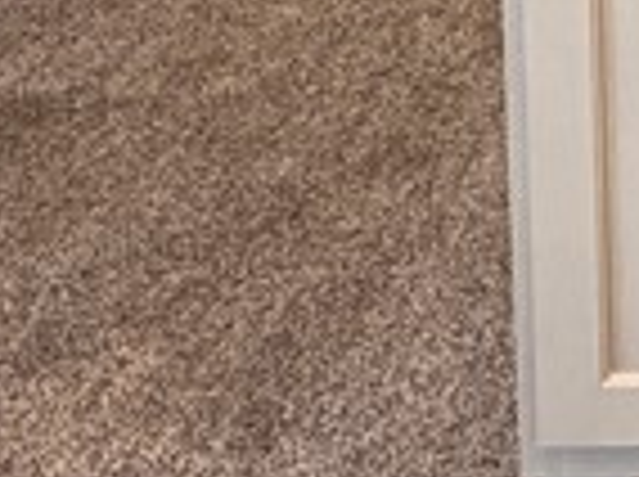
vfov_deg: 11.1
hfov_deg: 15.7
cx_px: 1246
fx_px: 1861
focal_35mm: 101
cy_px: -819
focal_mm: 2.22
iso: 200
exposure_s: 1/60
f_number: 2.2
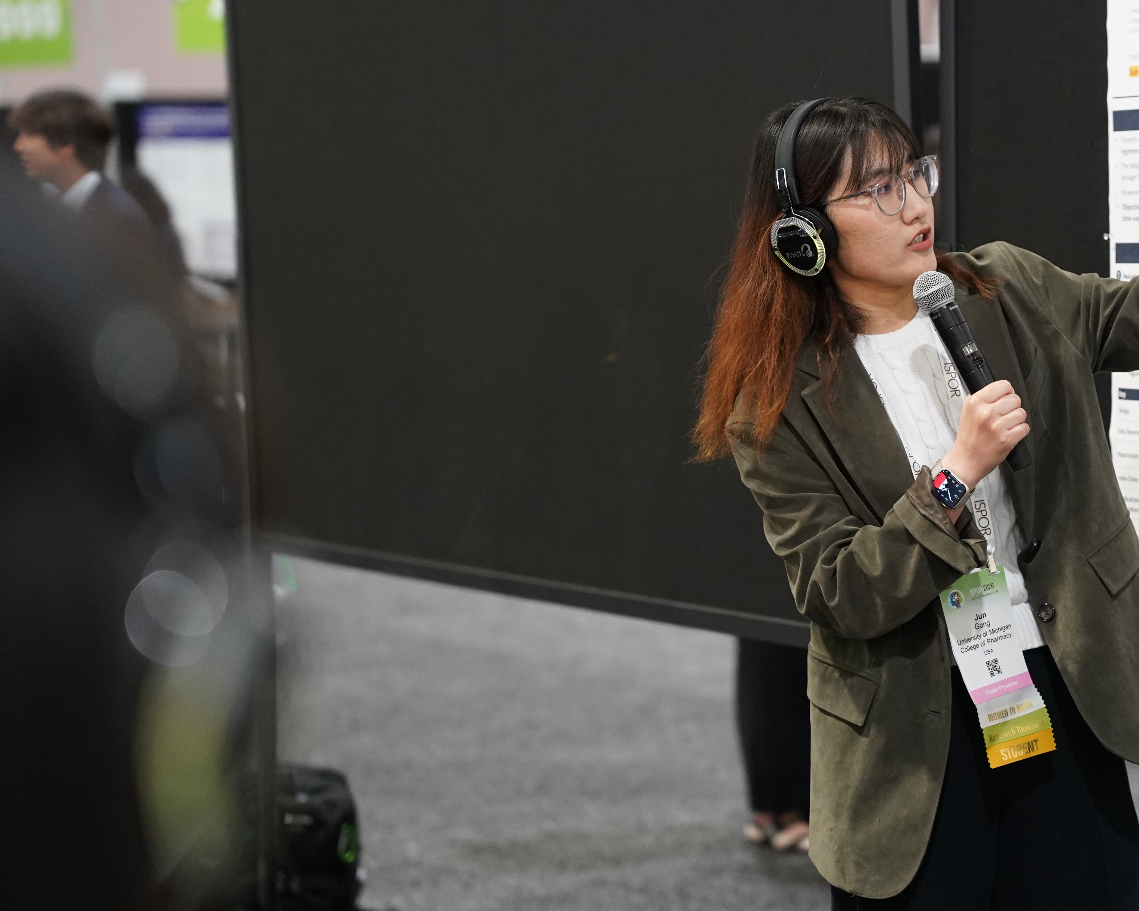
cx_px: 855
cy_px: 394
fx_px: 3506
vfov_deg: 14.8
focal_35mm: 104
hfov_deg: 18.3
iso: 3200
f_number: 2
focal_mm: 70
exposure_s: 1/250
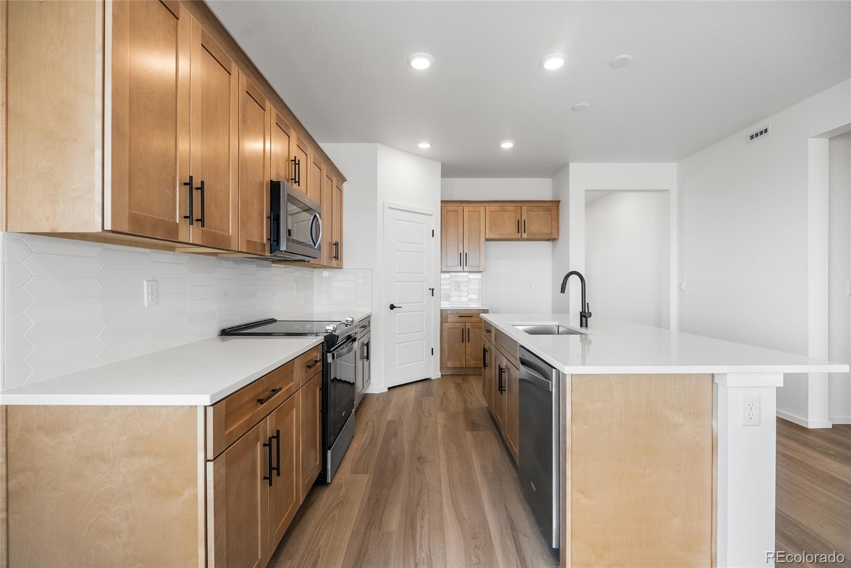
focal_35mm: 16
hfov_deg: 96.7
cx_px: 426
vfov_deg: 73.8
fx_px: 378
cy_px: 284
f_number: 8
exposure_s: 1/80
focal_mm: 16
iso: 200
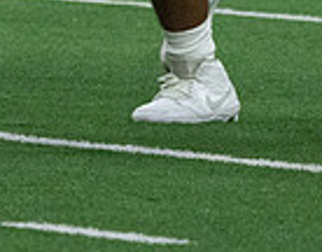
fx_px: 12795
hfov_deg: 1.4
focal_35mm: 1354
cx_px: -75
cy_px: -298
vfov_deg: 1.1
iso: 8000
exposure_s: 1/1000
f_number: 5.6
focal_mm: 276
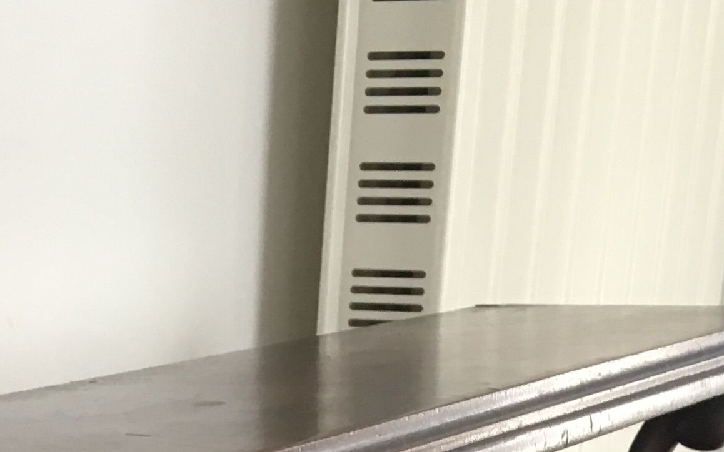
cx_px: -36
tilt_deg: -23.1
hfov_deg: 18.8
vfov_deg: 10.4
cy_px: 1108
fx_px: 2111
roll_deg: +0.0
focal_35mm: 107
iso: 100
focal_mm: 4.15
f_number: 2.2
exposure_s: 1/33
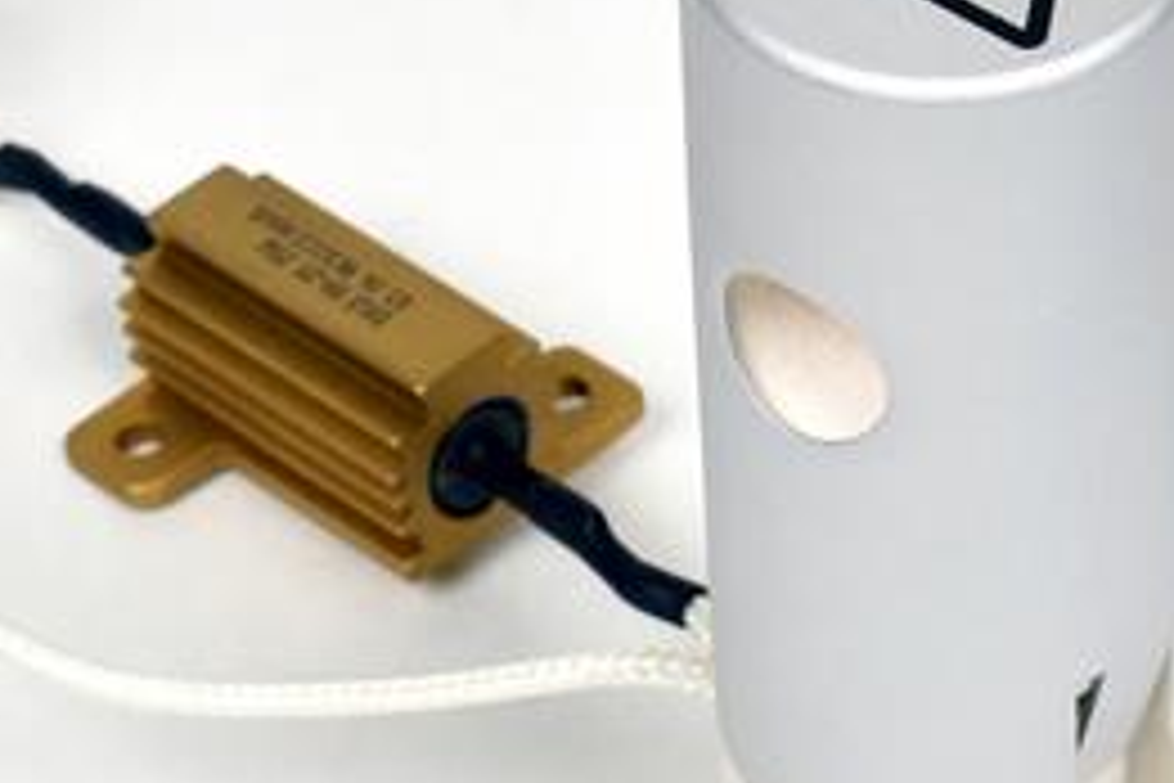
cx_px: 625
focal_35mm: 138
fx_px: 4500
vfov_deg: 9.9
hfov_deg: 14.9
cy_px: 432
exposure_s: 1/200
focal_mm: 40
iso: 100
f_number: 10
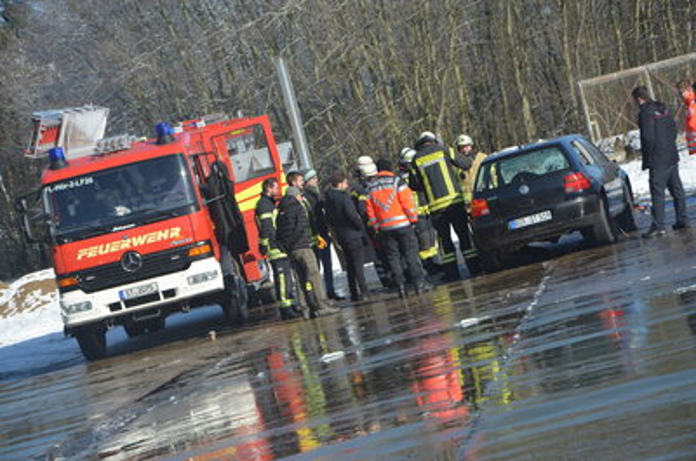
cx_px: 348
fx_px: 3039
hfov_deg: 13.1
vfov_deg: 8.7
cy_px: 230
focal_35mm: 158
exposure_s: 1/250
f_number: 8
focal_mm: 105
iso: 100
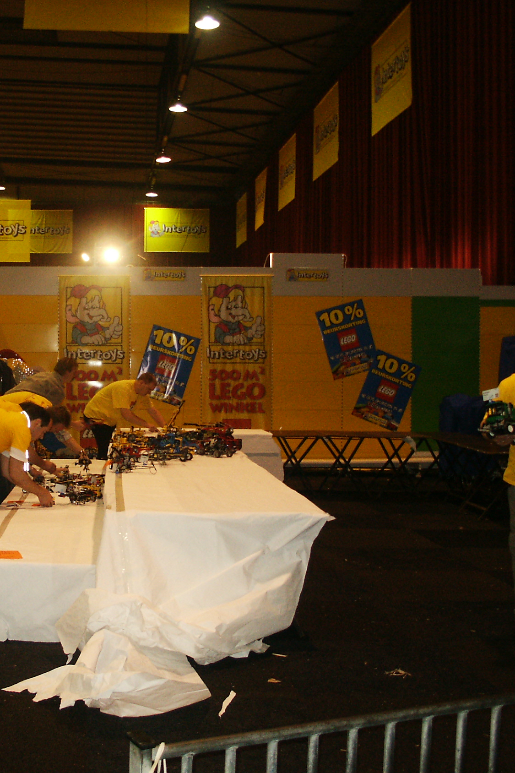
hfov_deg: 27.1
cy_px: 385
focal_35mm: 49
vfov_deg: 40.3
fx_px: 1052
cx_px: 118
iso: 200
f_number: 3
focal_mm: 7.18
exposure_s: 1/45
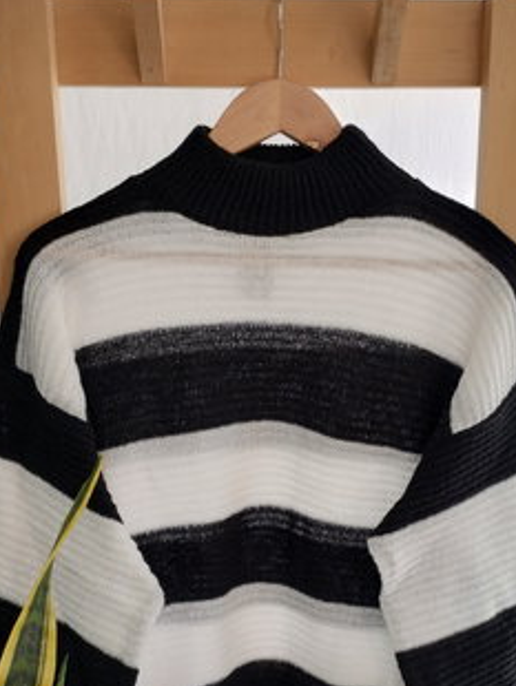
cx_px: 277
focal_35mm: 48
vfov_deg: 39.0
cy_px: 475
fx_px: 953
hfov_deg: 30.3
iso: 240
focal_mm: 4.27
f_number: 1.8
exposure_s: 1/50
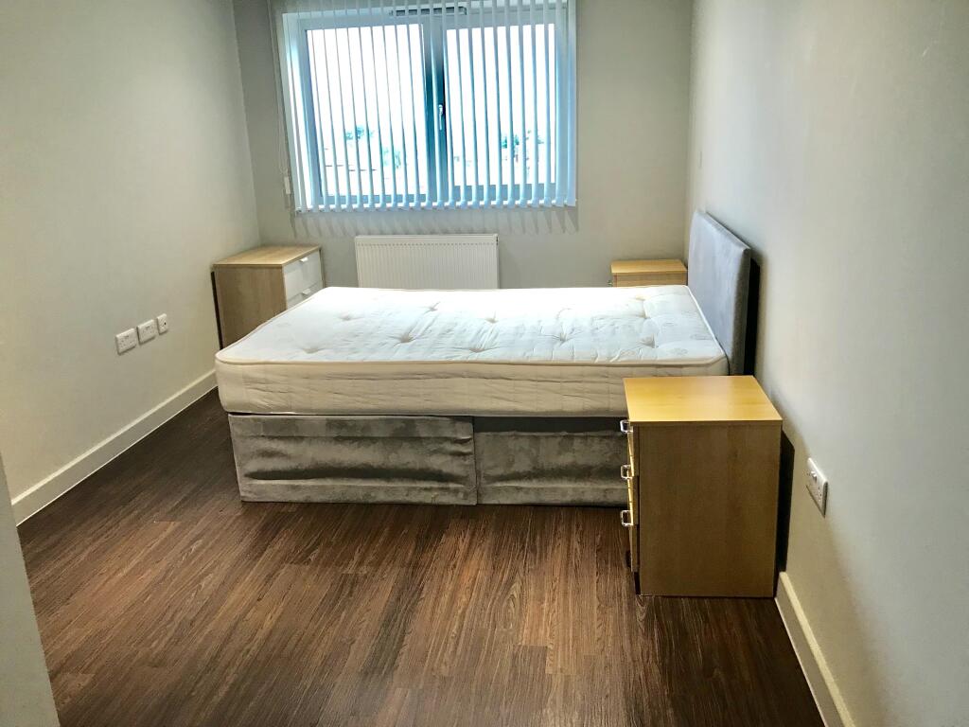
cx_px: 484
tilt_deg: -14.2
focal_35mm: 28
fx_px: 784
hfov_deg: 63.4
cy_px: 364
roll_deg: +1.8
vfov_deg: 49.7
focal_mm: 3.99
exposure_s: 1/33
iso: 32
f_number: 1.8
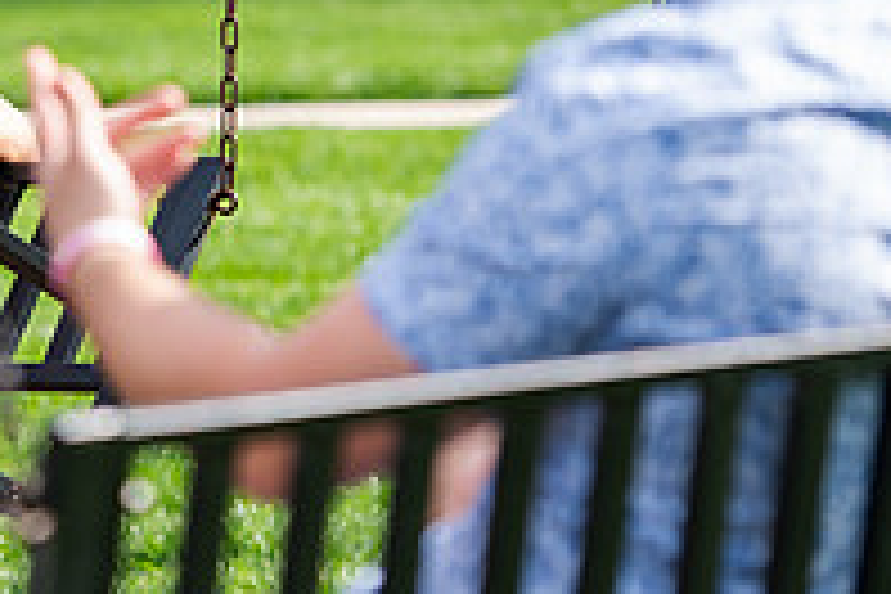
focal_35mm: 366
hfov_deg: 5.6
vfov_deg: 3.8
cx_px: -292
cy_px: 34
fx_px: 9058
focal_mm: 125
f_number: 3.5
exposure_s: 1/400
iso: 125
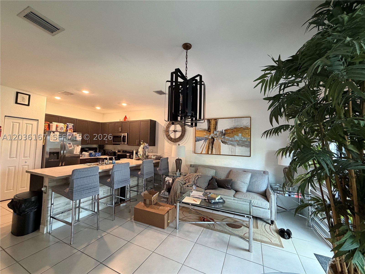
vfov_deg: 85.7
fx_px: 148
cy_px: 137
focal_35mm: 14
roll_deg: -1.5
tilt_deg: +3.1
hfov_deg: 102.1
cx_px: 182
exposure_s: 1/60
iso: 400
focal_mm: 2.22
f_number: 2.2
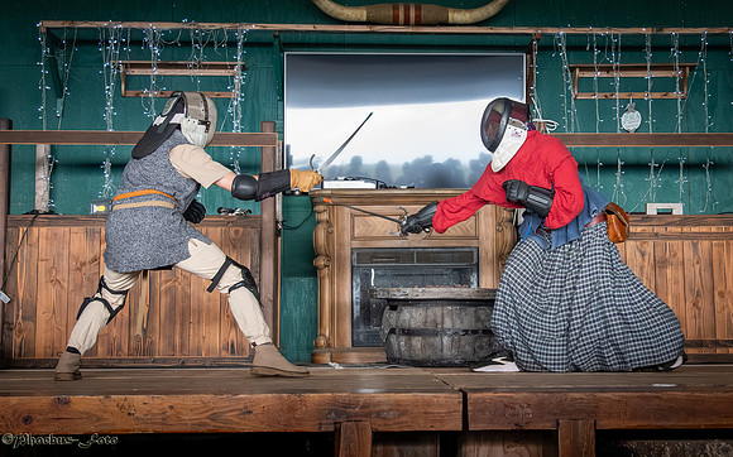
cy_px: 214
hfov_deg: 36.1
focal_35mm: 56
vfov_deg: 23.1
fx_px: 1122
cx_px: 413
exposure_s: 1/320
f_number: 5.6
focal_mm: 38
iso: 8000
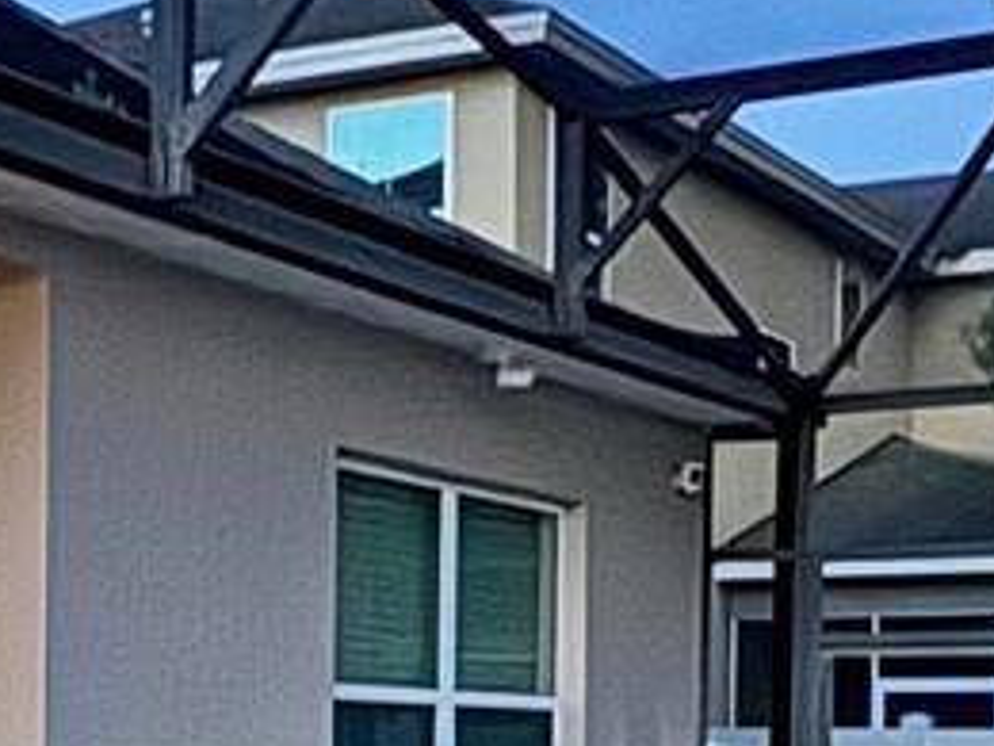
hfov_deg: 22.7
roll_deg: -1.6
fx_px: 2469
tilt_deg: -2.8
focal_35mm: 86
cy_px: 826
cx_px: 405
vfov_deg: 16.6
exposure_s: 1/7
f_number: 2.2
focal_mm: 2.22
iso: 2500
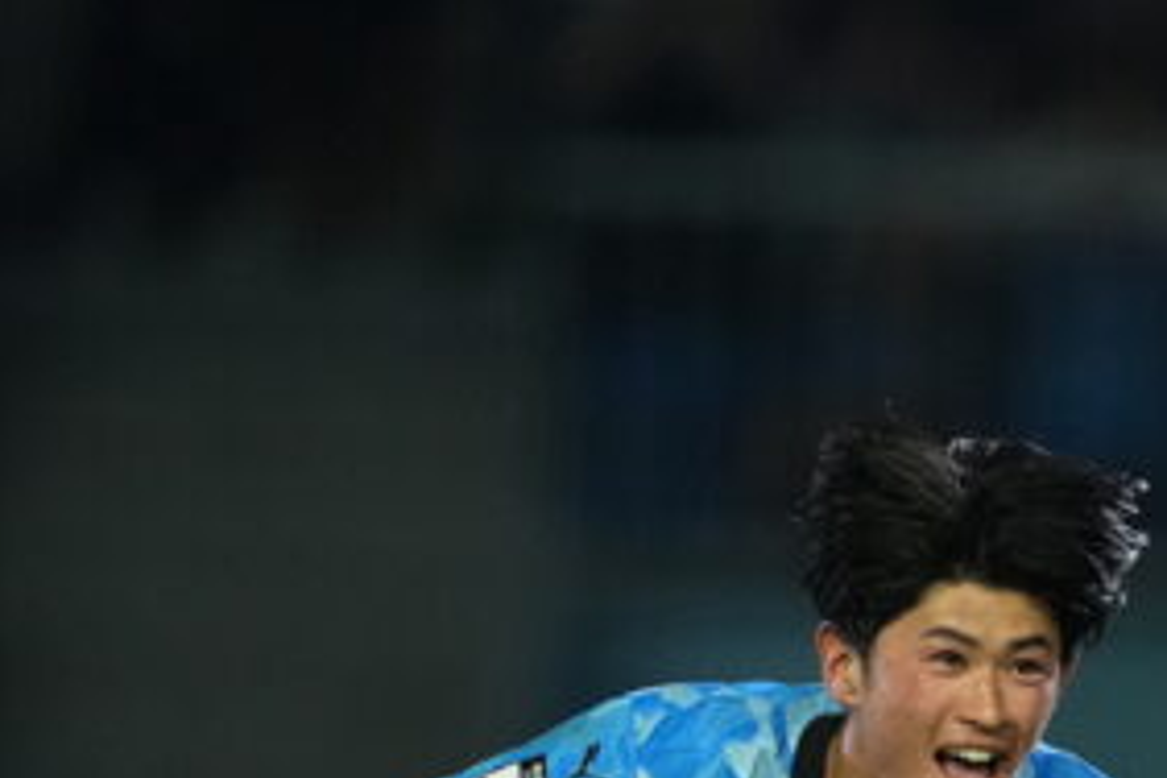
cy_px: 1150
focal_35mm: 1701
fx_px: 55136
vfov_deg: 0.8
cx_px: 1150
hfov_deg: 1.2
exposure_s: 1/2000
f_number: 2.8
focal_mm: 400
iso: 4000
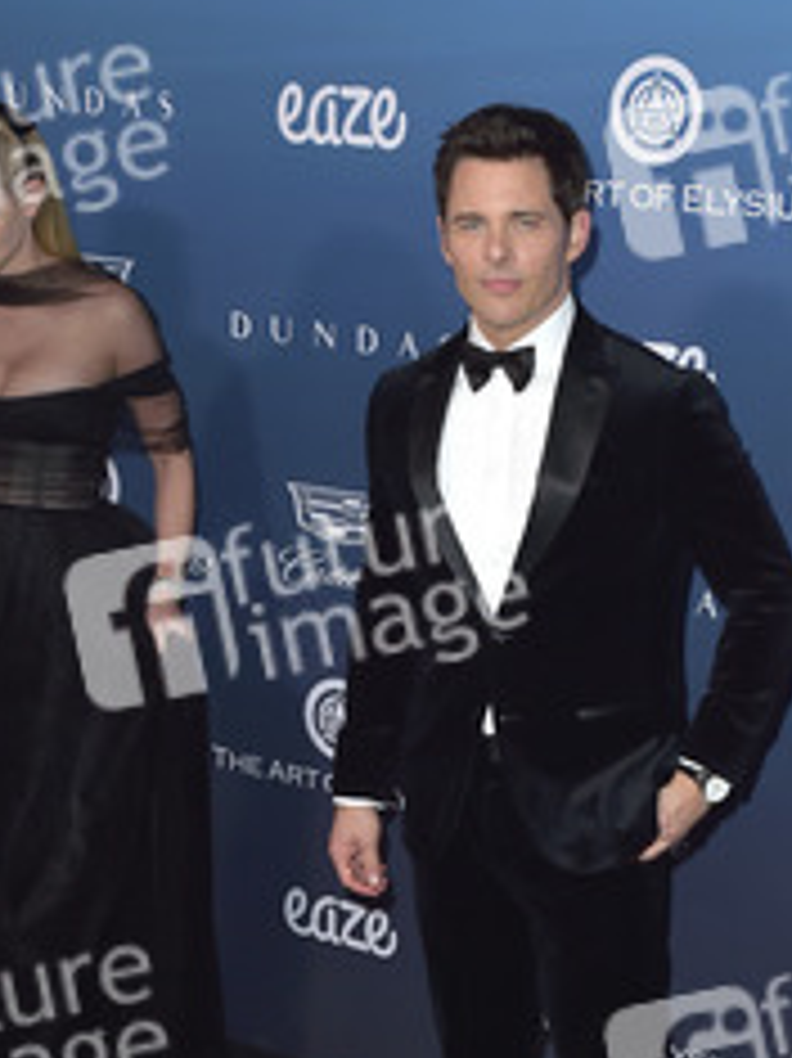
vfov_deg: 31.9
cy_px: 828
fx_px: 1801
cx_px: 430
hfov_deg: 24.8
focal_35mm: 59
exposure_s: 1/250
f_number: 5.6
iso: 250
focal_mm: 36
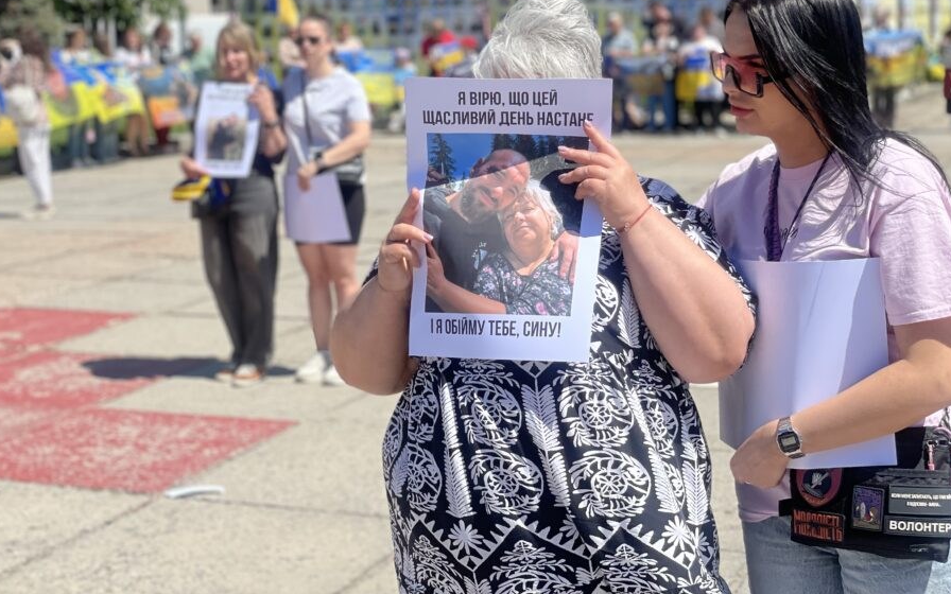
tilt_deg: -3.9
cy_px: 188
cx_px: 514
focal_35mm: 63
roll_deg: +2.9
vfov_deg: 20.5
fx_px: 1633
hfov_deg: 32.5
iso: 32
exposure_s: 1/3425
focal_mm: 6
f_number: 2
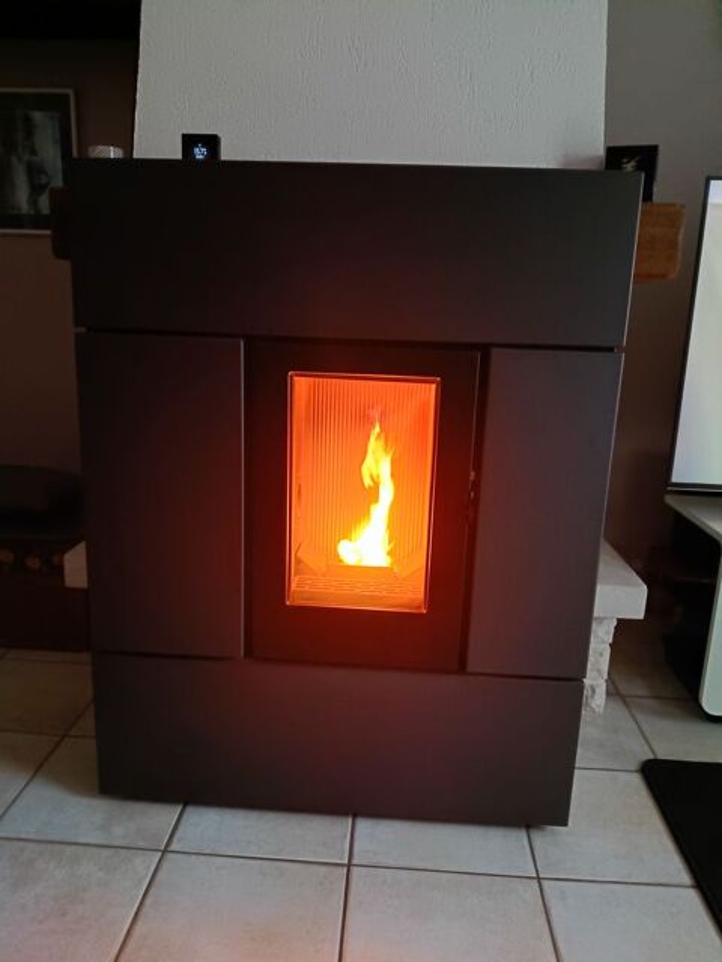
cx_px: 361
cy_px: 481
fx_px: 723
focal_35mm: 26
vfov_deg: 67.3
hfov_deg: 53.1
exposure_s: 1/33.3
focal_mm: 4.81
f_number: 1.8
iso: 1595
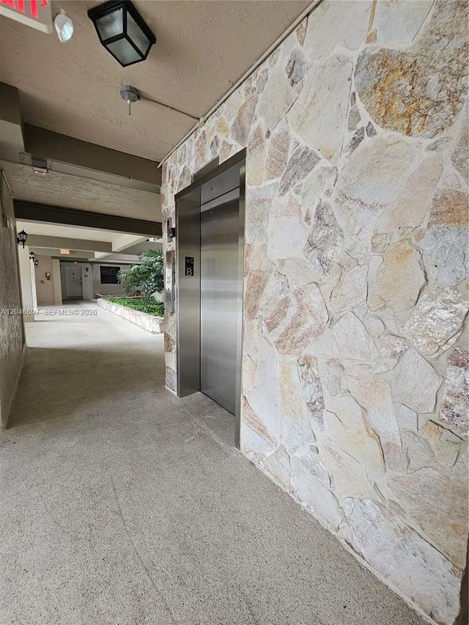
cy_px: 312
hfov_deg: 89.9
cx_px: 234
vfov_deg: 106.2
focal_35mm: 13
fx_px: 235
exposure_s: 1/60
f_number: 2.2
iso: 125
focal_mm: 2.2
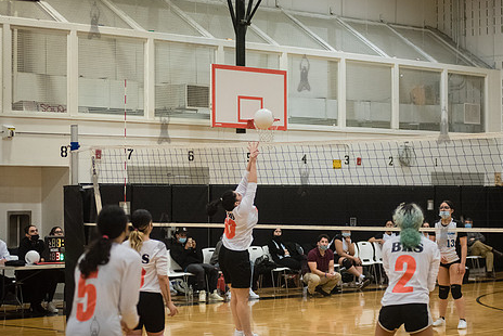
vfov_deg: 13.7
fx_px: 1398
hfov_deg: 20.4
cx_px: 304
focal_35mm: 100
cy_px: 177
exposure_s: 1/400
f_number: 3.2
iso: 5000
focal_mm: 80
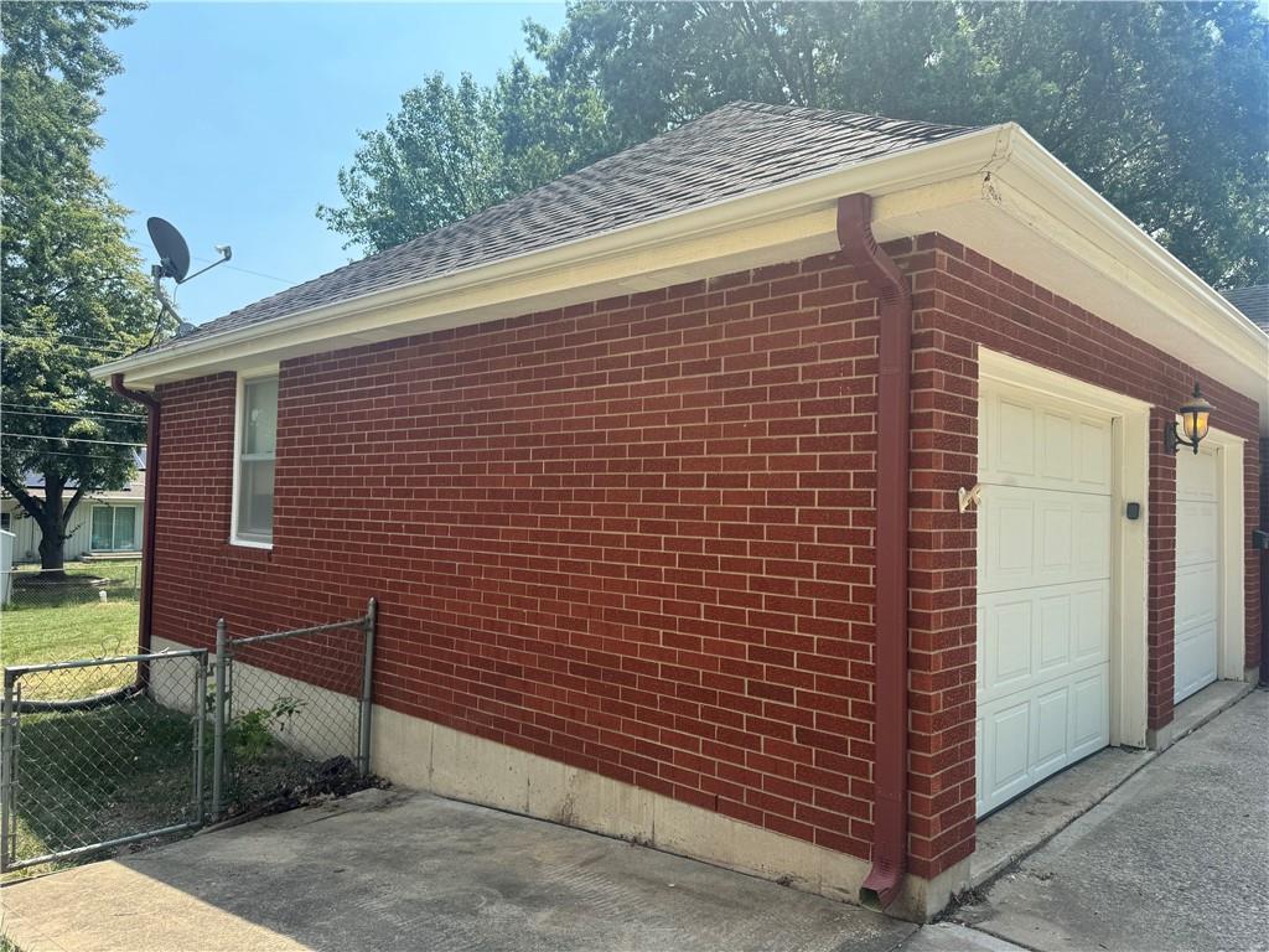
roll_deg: -0.5
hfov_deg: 71.6
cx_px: 634
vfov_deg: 56.8
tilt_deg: +1.3
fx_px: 880
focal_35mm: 24
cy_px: 476
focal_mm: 6.76
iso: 80
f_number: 1.78
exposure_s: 1/1366
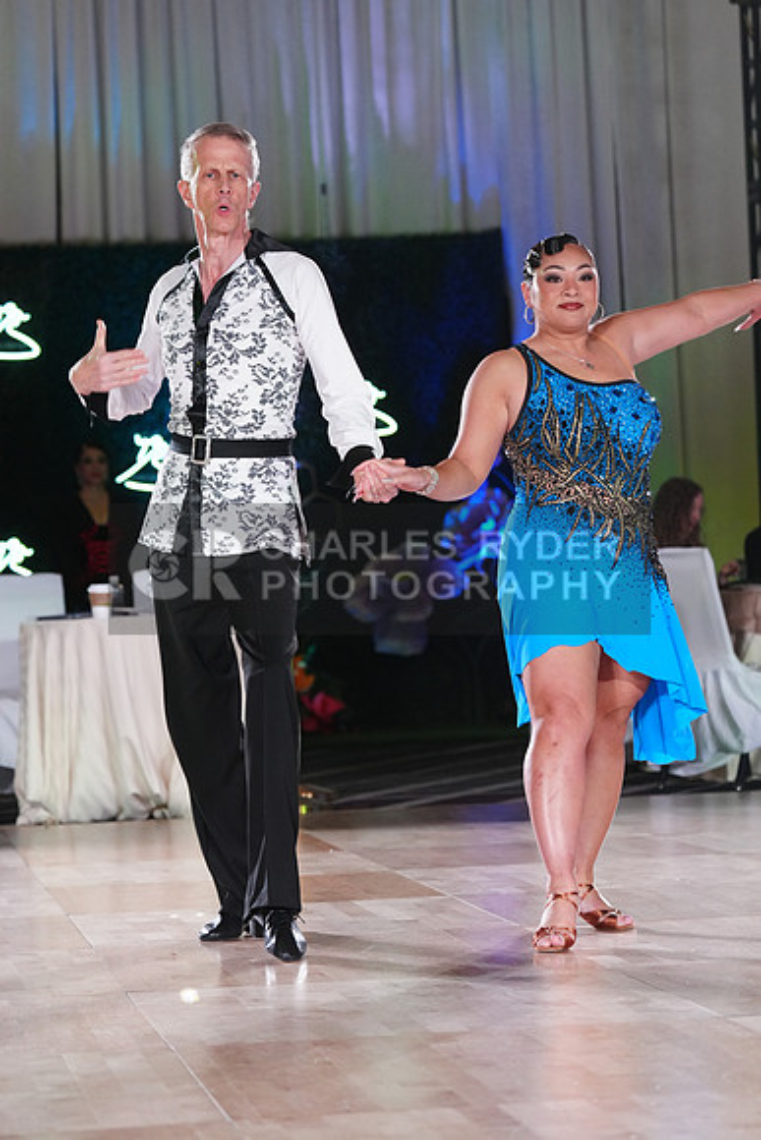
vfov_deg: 18.9
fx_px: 3422
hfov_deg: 12.7
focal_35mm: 108
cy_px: 570
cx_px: 380
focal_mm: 108
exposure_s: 1/400
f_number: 4
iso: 2500
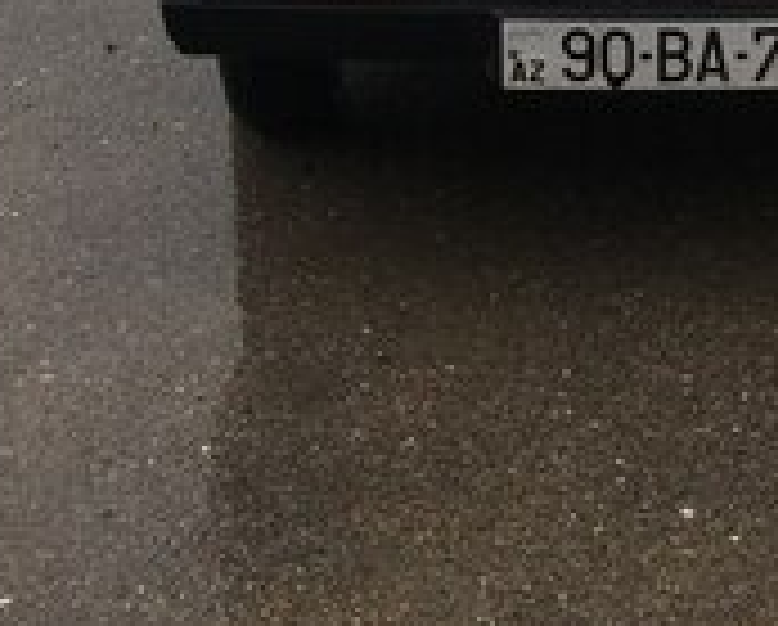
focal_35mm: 81
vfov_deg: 18.3
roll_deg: +0.1
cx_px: 697
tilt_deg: -22.2
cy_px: -68
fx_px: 1868
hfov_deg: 22.9
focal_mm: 4.15
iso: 25
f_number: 2.2
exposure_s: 1/777
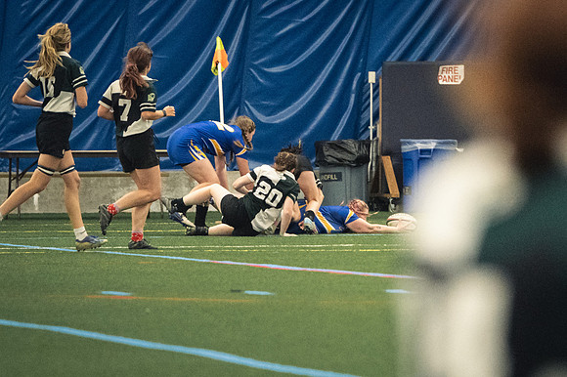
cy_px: 258
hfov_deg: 4.7
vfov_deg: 3.1
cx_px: 410
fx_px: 6907
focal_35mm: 439
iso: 10000
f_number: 2.8
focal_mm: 200
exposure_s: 1/500
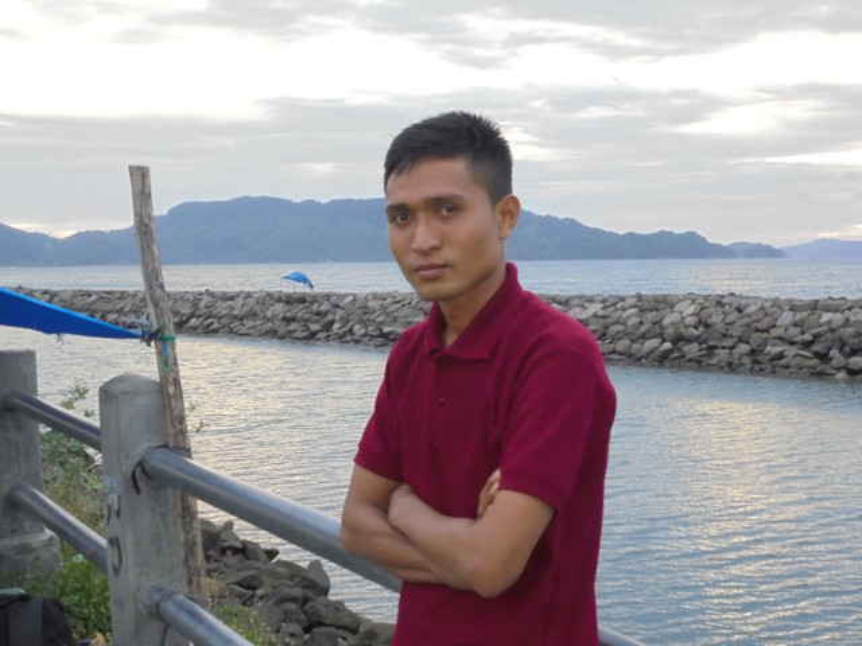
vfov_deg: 29.7
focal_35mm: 49
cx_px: 431
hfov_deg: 38.9
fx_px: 1220
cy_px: 323
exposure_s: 1/60
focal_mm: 8.9
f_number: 4.8
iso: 400
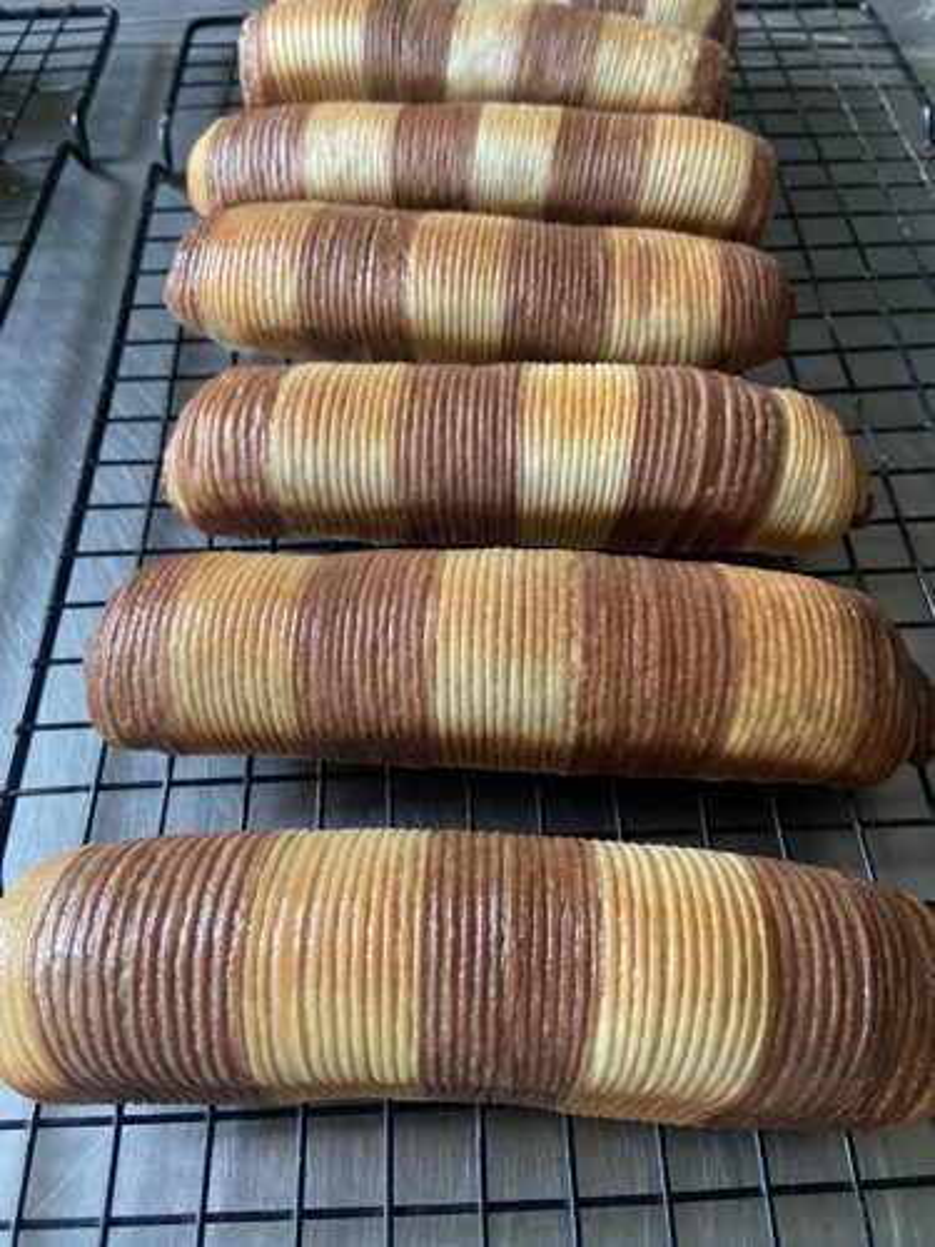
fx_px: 936
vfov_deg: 67.3
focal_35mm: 26
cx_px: 468
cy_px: 624
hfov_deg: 53.1
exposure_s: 1/50
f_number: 1.8
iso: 250
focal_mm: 4.25
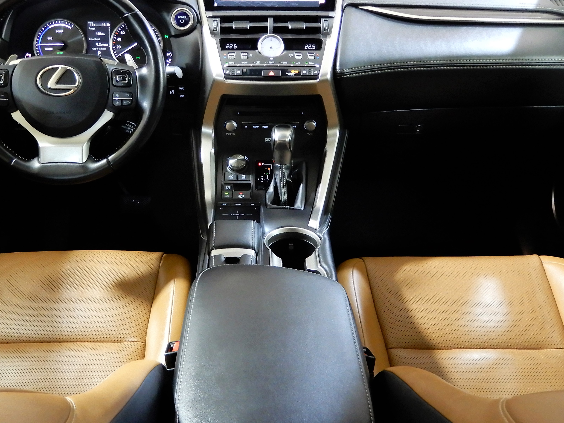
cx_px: 256
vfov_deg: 36.8
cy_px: 191
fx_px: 635
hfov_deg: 47.8
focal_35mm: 39
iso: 400
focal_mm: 4.3
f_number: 3.4
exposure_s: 1/10
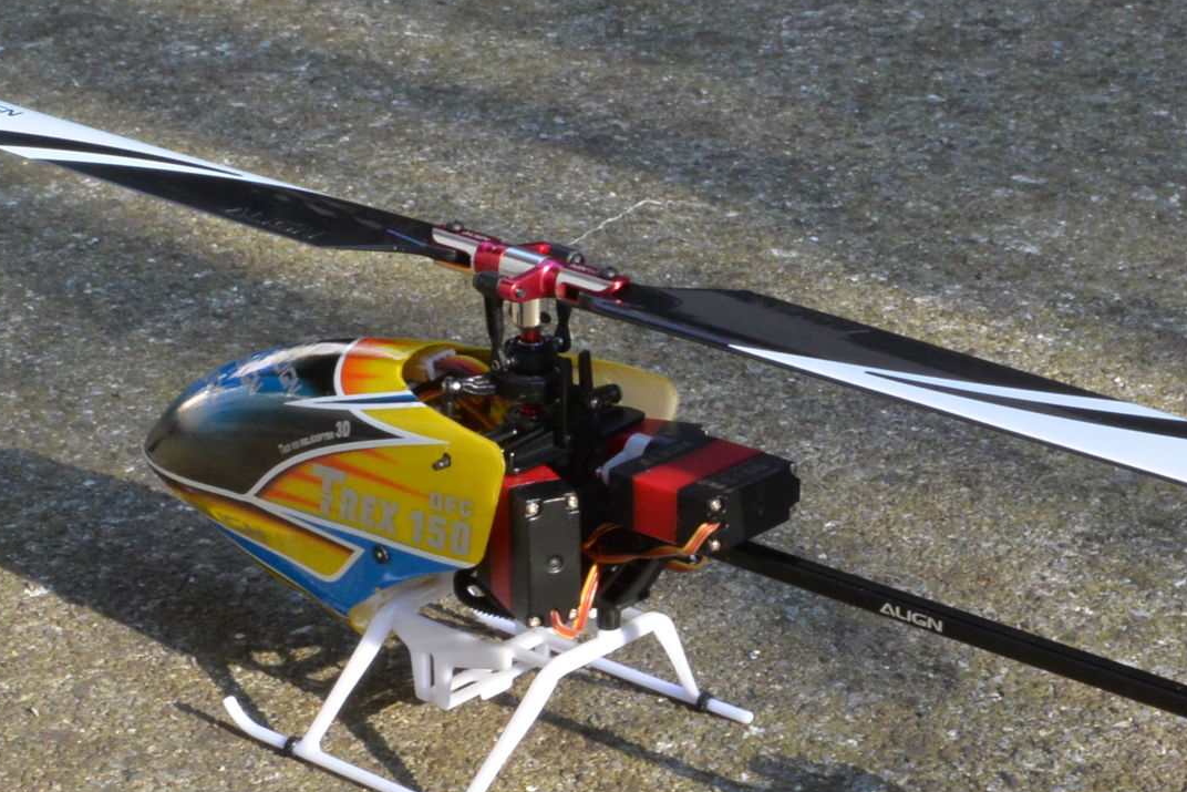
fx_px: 3166
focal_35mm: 96
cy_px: 568
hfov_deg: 21.2
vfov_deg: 14.2
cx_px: 758
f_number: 16
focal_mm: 18.5
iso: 400
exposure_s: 1/50
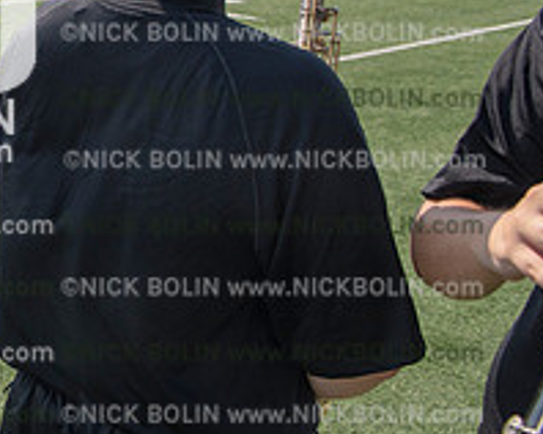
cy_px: 34
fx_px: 1060
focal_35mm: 66
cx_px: -159
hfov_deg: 25.0
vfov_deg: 22.5
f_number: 5.6
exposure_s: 1/2000
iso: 200
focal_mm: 24
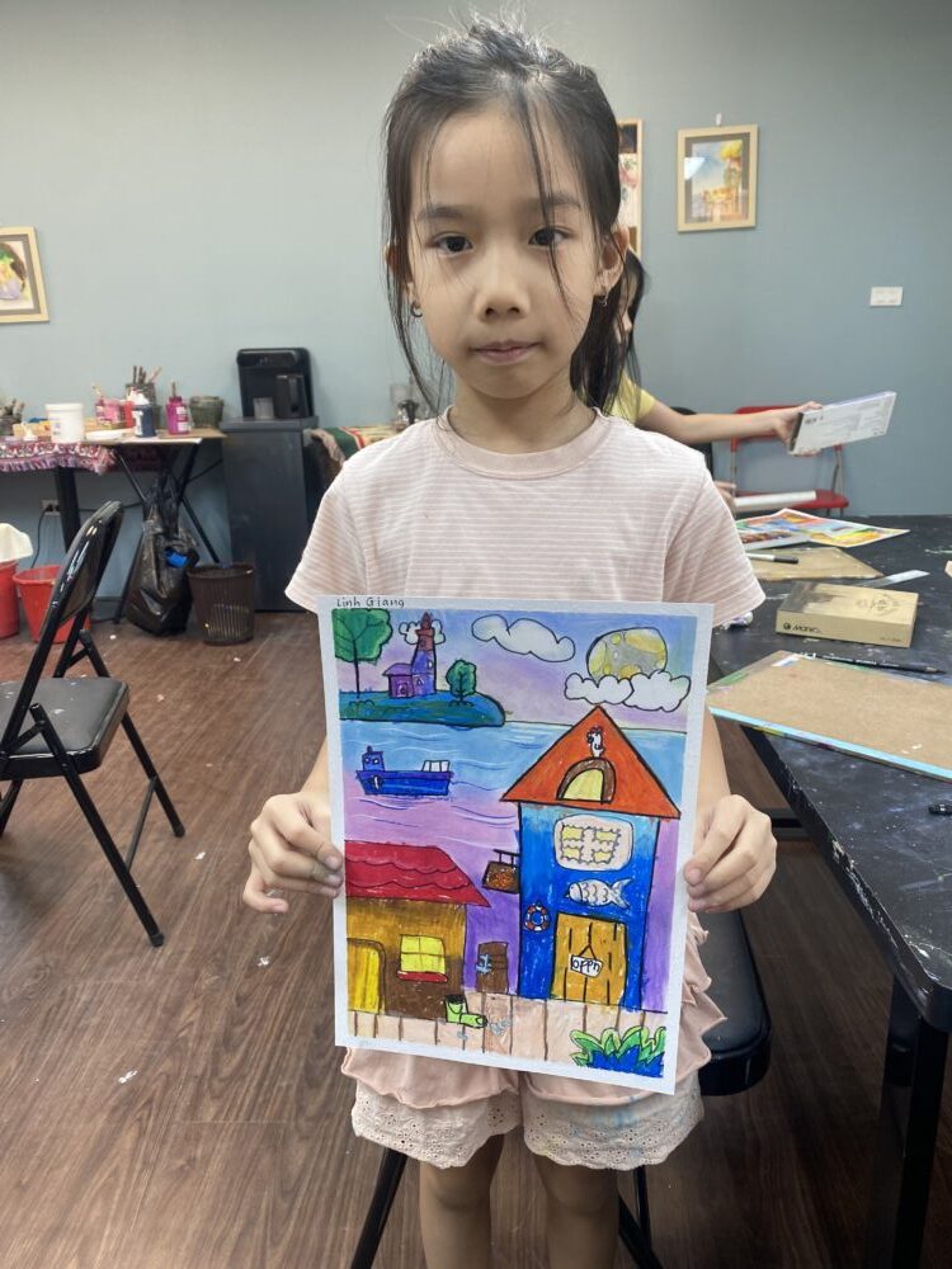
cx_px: 476
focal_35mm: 26
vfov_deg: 67.3
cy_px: 634
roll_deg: +0.7
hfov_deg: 53.1
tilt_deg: -15.4
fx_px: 953
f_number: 1.8
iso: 80
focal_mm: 4.25
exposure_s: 1/100
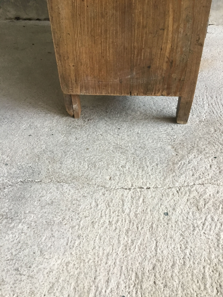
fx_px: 266
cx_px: 112
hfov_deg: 45.4
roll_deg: +2.3
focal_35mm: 31
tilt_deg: -39.4
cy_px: 148
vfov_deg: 58.4
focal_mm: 3.3
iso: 64
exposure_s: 1/33
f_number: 2.4
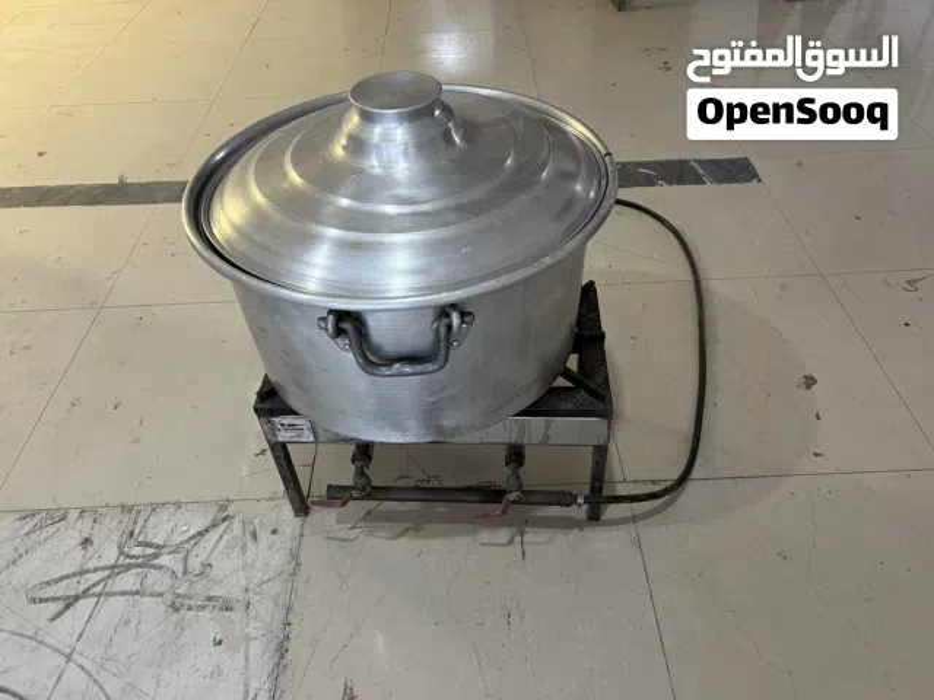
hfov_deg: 67.3
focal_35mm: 26
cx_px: 467
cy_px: 350
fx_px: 702
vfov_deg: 53.1
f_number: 1.5
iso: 320
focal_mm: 5.7
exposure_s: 1/50
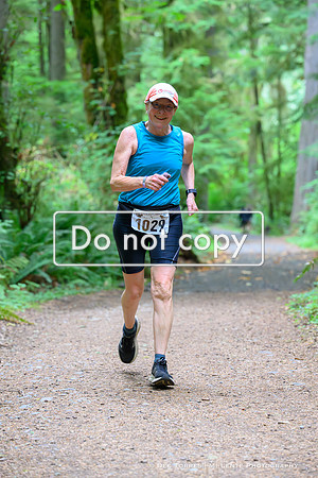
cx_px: 159
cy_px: 239
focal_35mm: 102
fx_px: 1351
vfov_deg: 20.0
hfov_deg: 13.4
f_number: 4
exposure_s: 1/800
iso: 11400
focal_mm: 102
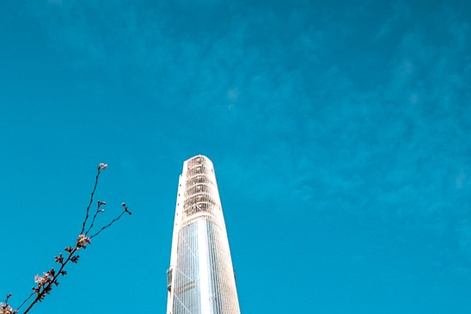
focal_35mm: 115
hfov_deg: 17.4
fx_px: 1504
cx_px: -7
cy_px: 679
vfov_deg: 10.6
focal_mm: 16
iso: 200
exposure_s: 1/2000
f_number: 4
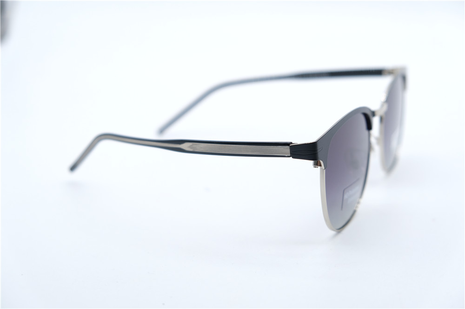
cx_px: 232
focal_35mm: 59
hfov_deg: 33.9
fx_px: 762
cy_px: 154
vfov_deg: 23.0
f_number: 3.6
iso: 500
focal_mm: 39
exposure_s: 1/1000
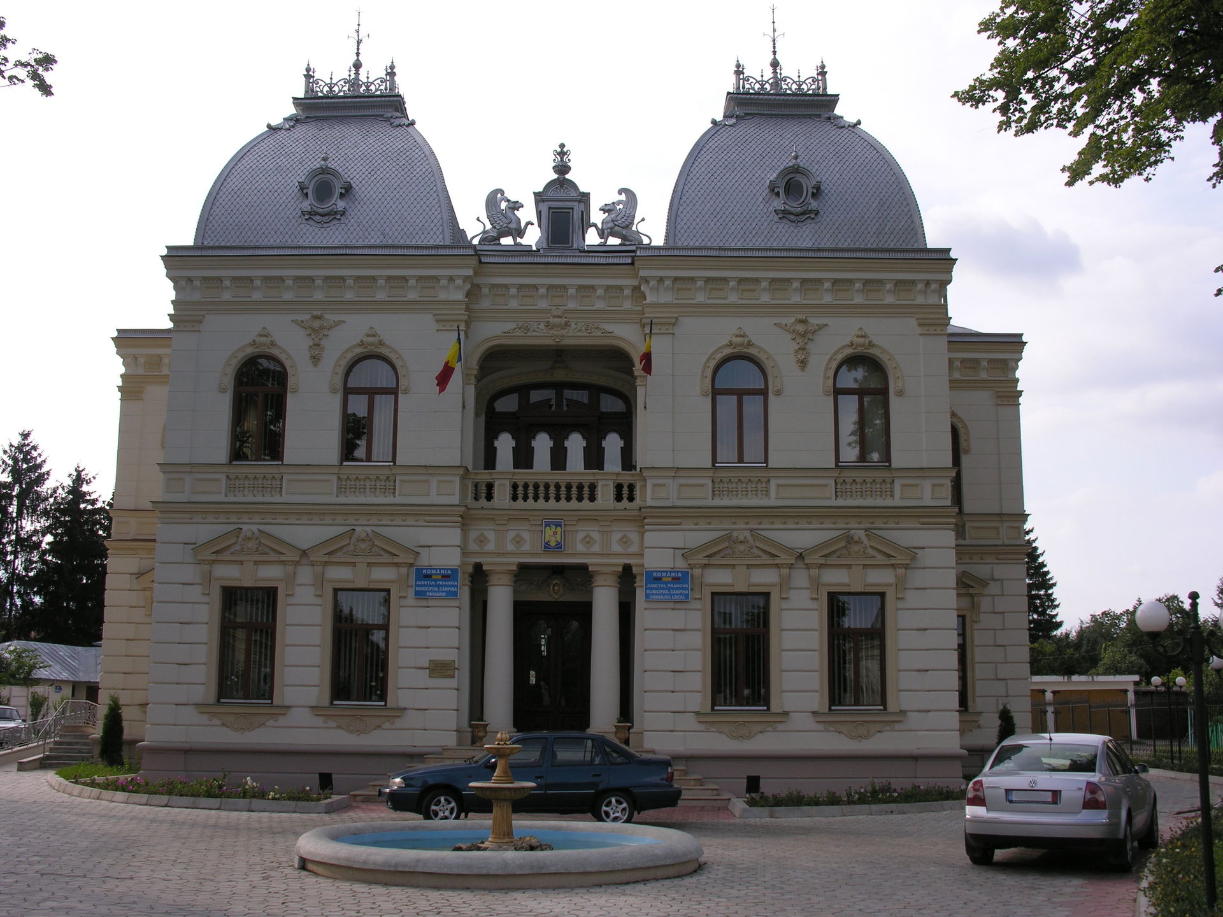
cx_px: 612
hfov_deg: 46.8
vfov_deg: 36.0
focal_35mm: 40
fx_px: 1413
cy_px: 458
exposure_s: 1/144
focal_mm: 10.2
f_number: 5.8
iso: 50
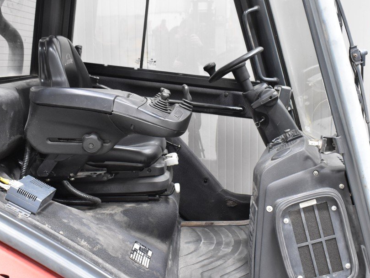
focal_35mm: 47
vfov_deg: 30.9
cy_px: 130
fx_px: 503
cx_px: 172
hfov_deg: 40.4
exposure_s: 1/13
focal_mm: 22
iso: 1600
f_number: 4.5
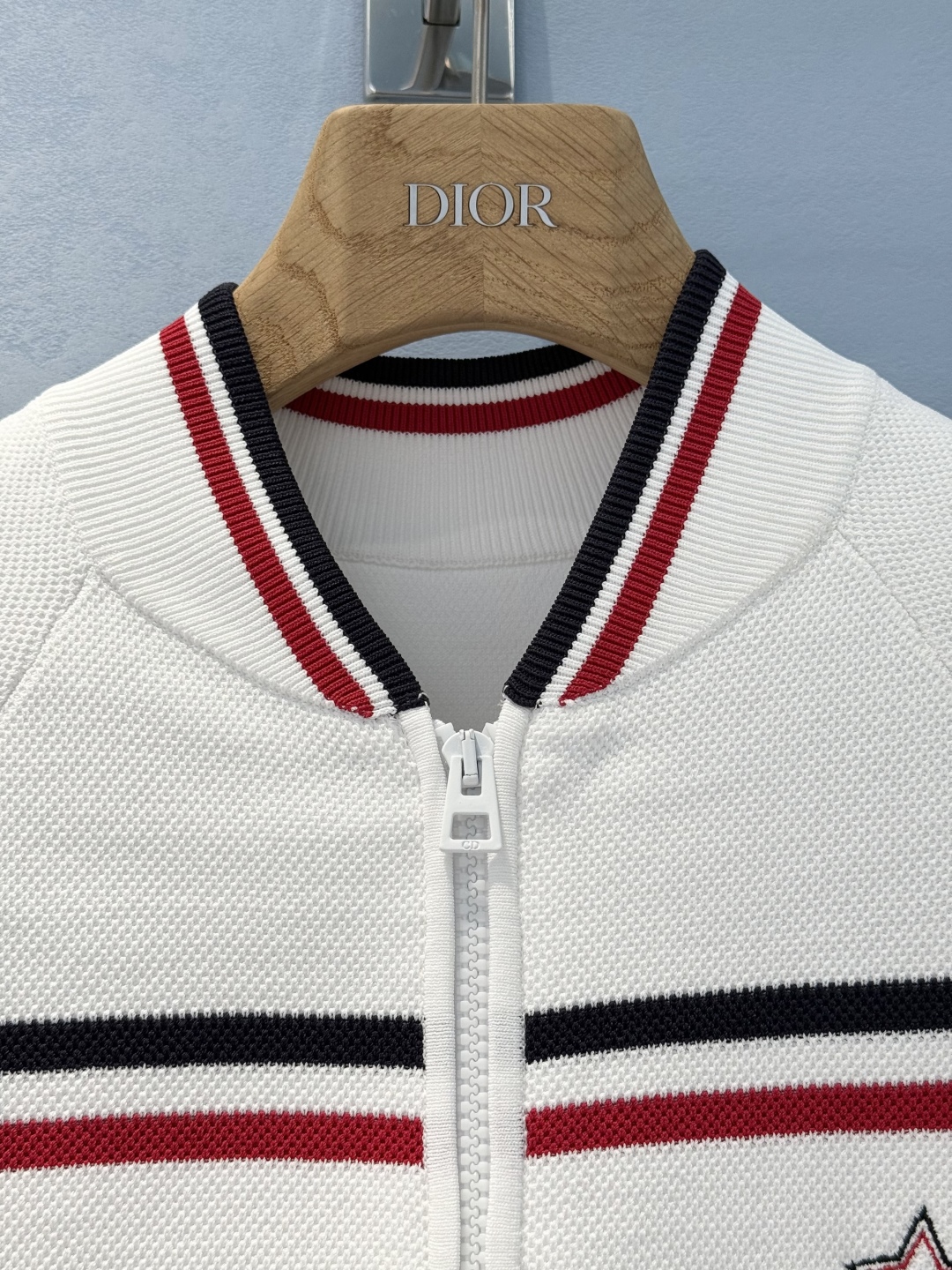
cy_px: 635
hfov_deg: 30.3
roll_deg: -0.2
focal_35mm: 48
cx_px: 476
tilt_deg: +7.4
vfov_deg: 39.7
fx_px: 1760
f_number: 1.78
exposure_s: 1/100
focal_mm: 6.76
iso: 50
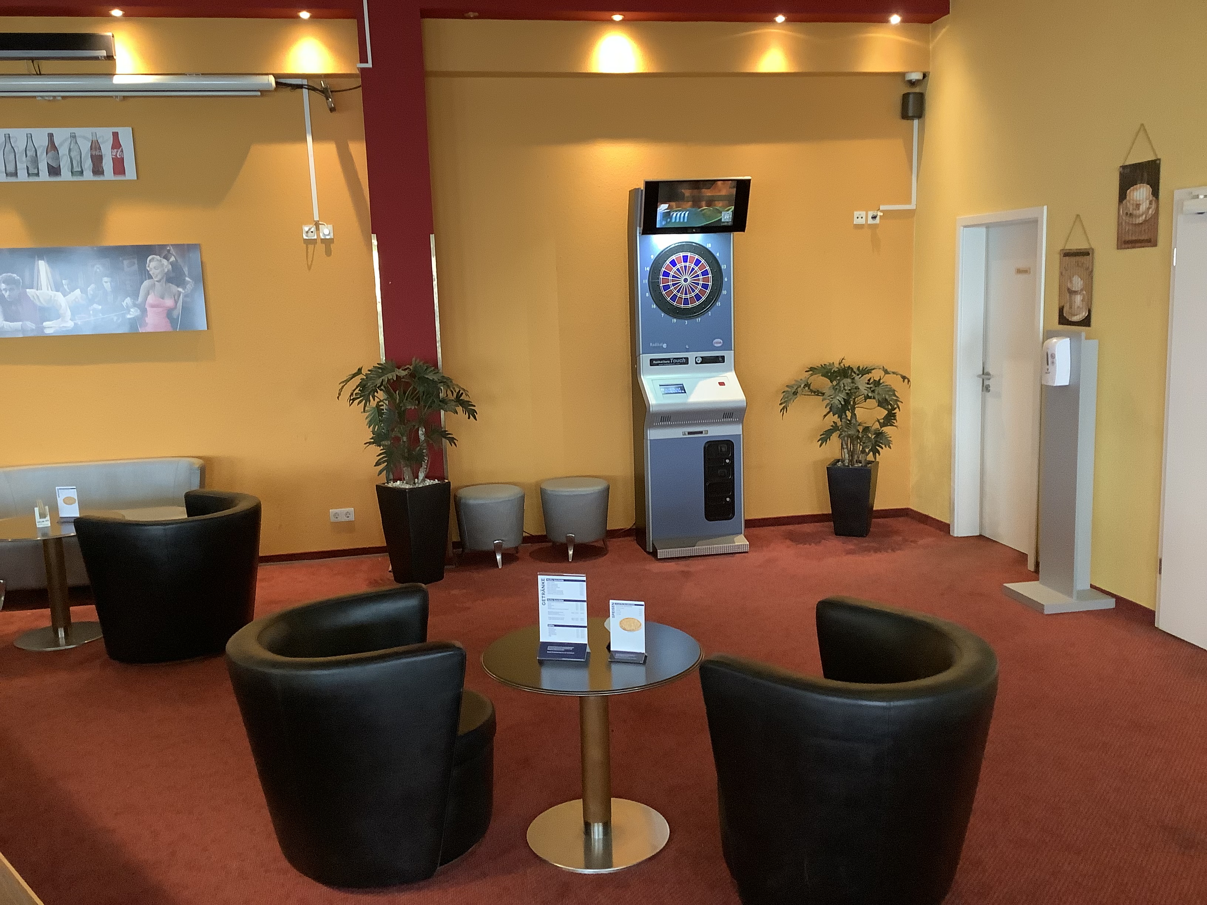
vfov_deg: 45.4
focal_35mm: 31
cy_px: 452
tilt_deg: -7.8
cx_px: 604
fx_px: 1081
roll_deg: +0.8
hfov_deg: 58.4
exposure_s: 1/30
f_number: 2.4
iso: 320
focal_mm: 3.3
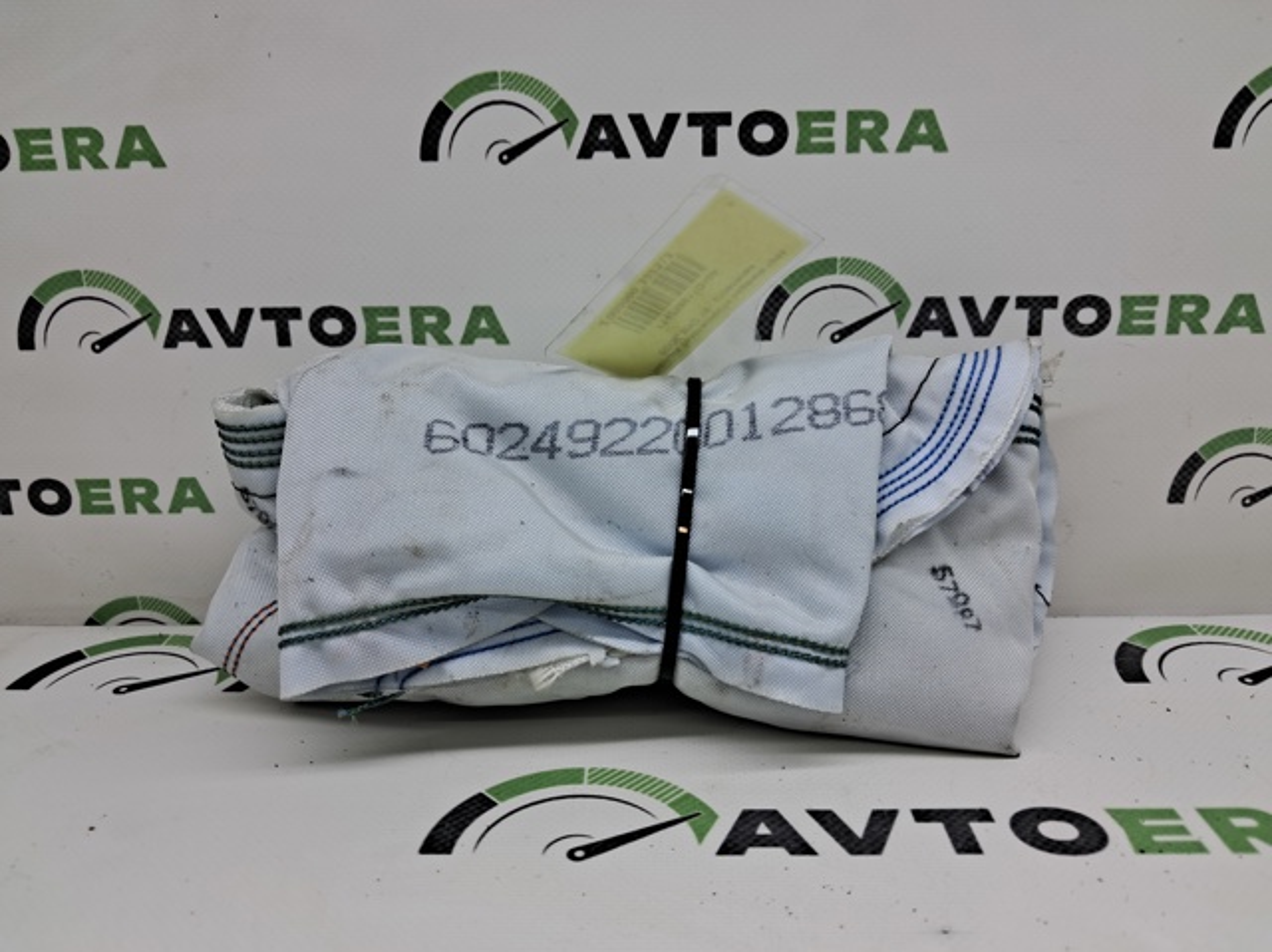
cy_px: 476
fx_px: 991
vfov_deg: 51.3
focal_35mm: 27
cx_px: 636
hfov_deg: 65.4
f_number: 1.8
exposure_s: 1/100
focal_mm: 4
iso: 50
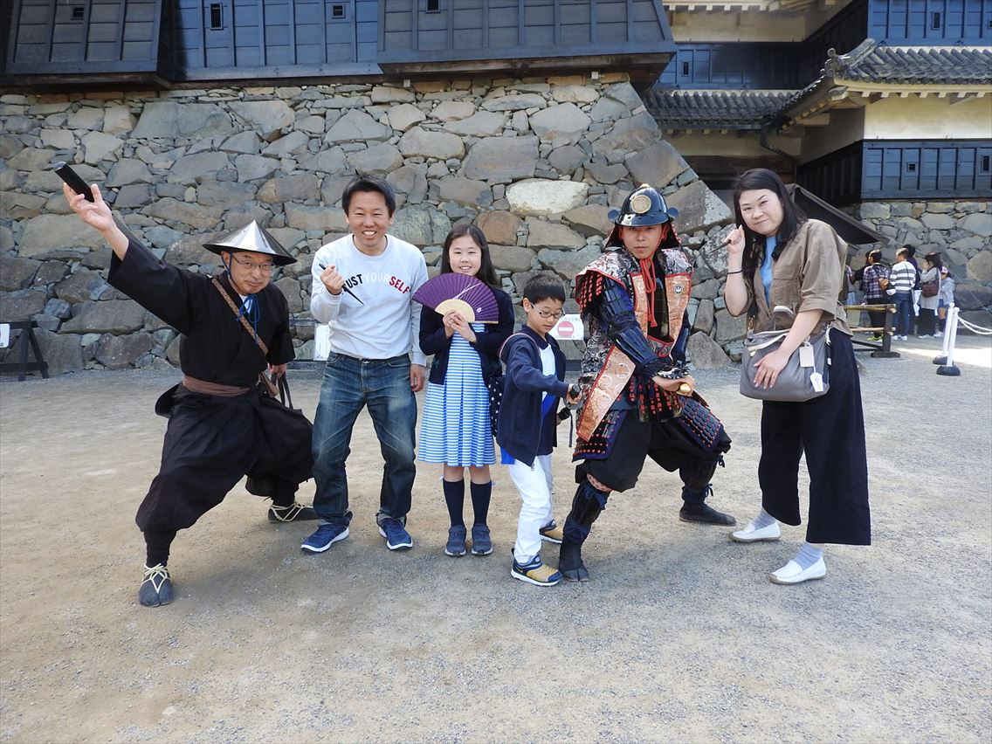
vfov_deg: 56.8
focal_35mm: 24
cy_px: 372
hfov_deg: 71.6
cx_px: 496
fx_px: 688
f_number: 3.3
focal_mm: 4.3
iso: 100
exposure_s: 1/125
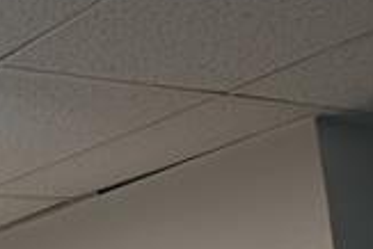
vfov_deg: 12.3
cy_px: 660
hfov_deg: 13.6
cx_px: -609
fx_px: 809
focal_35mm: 78
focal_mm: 2.23
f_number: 1.95
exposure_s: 1/147
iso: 37
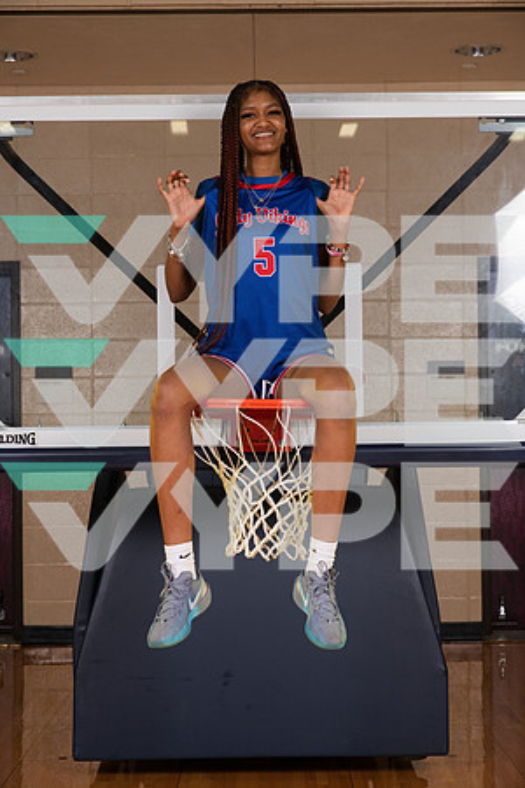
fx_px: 1531
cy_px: 394
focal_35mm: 70
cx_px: 262
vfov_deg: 28.8
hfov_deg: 19.5
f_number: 7.1
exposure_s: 1/320
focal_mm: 70
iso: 320
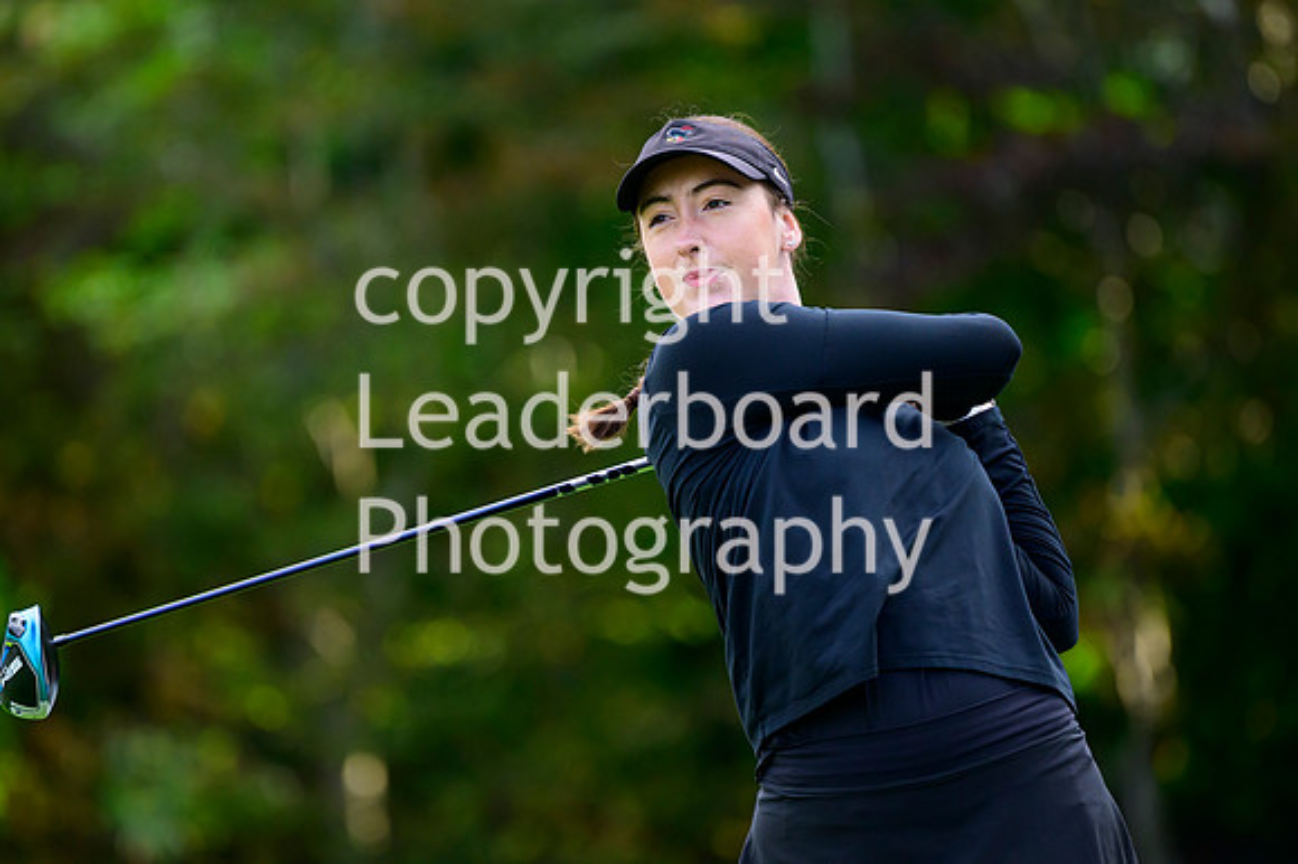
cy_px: 432
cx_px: 649
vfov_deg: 4.6
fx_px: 10810
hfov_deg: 6.9
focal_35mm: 300
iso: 1250
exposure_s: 1/2000
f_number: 2.8
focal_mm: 200
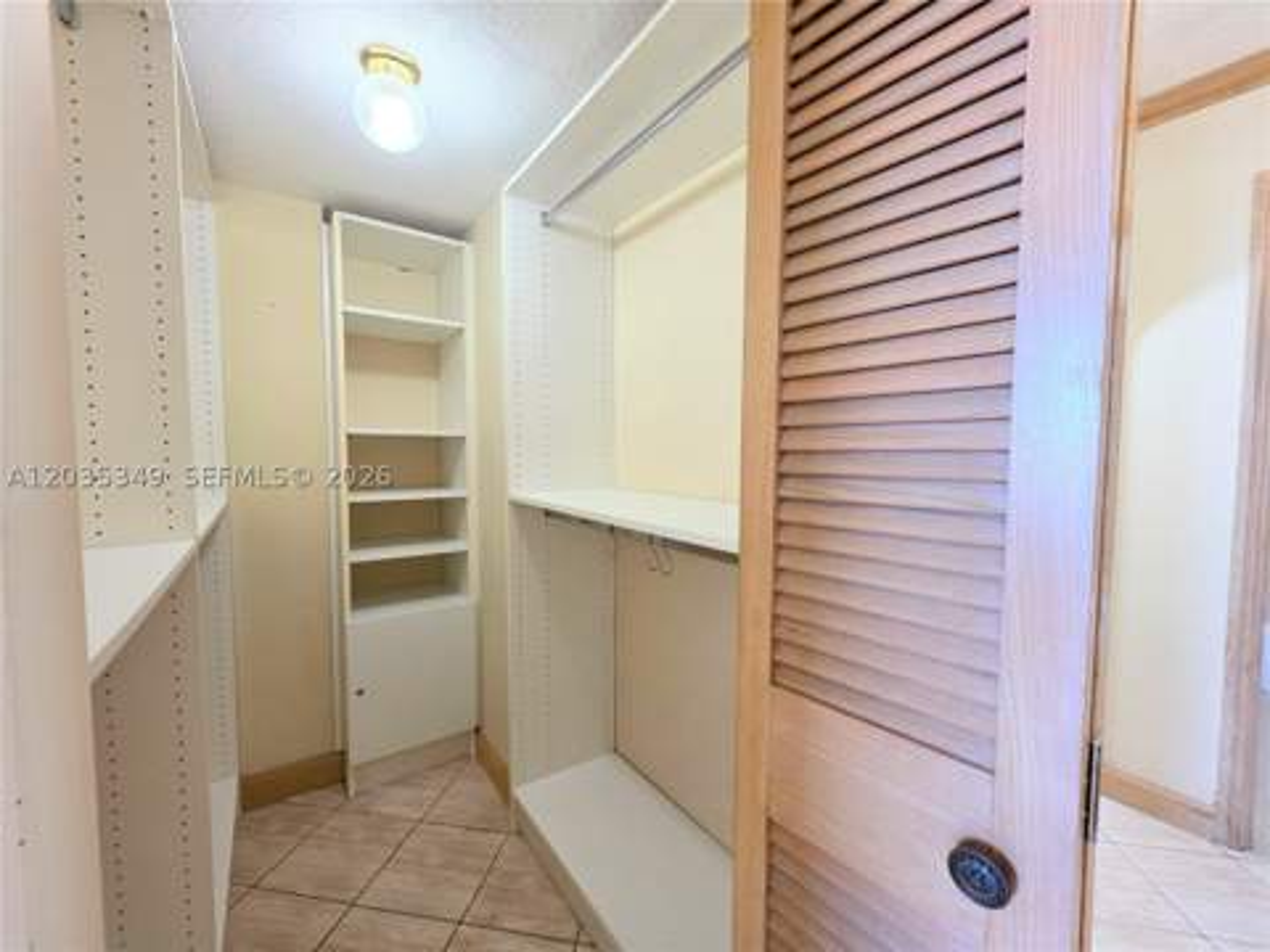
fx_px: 477
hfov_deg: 106.2
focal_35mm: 13
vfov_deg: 89.9
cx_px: 635
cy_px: 476
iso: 250
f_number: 1.9
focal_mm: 2.2
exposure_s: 1/60
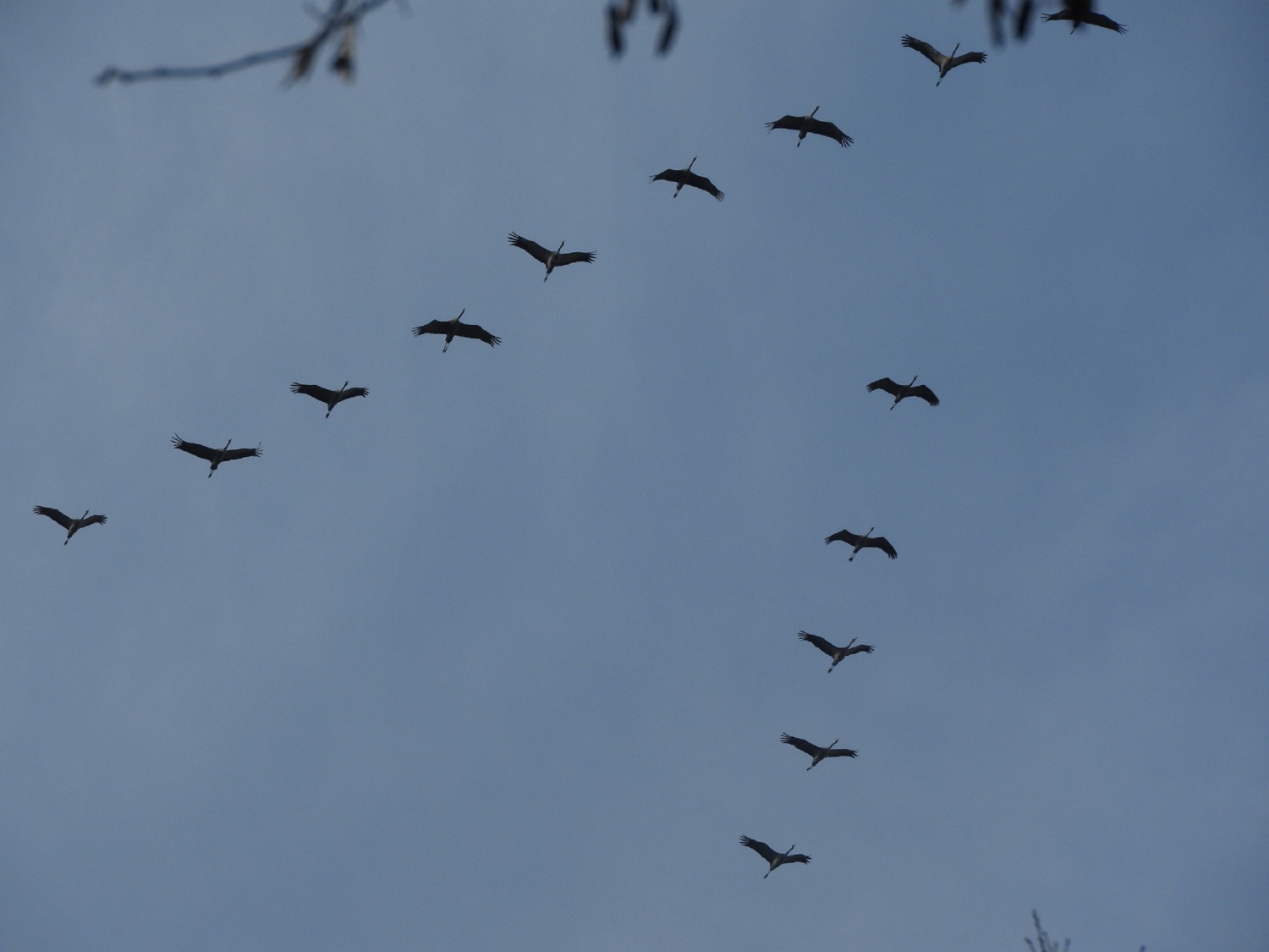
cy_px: 476
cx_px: 634
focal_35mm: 330
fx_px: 12098
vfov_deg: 4.5
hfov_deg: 6.0
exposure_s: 1/800
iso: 100
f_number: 5.5
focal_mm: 59.1
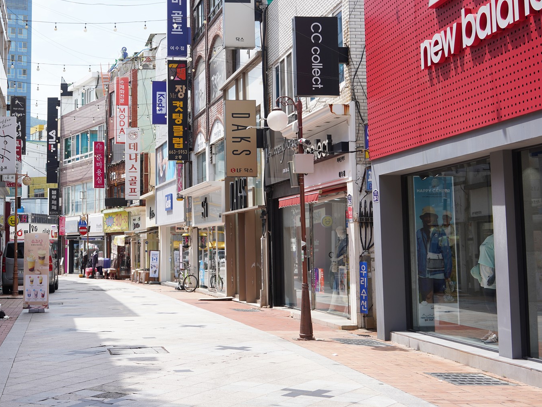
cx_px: 154
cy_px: 141
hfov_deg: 37.5
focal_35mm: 50
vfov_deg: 29.0
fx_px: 783
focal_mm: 35
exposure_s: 1/125
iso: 100
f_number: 9
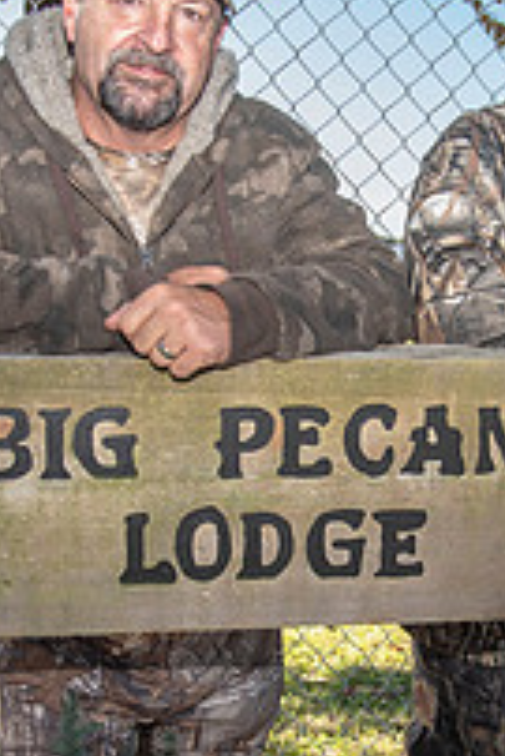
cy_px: 530
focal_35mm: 69
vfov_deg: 28.9
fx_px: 1449
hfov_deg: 19.6
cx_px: 382
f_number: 6.3
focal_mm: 24
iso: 125
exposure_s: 1/200
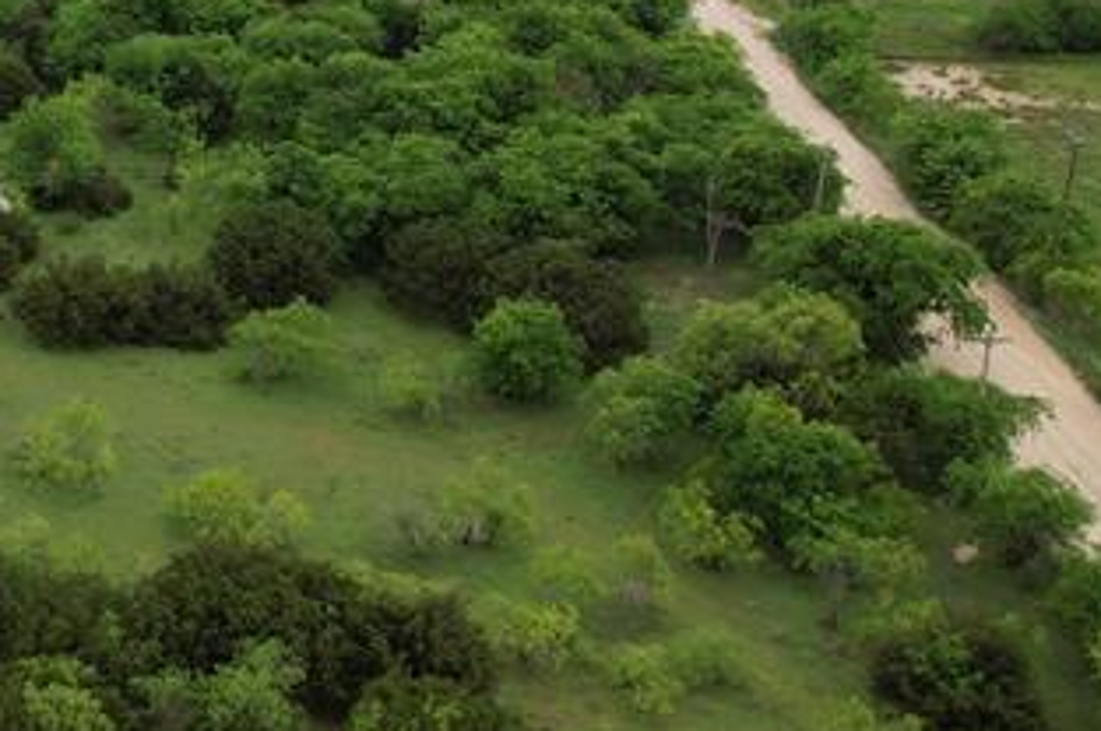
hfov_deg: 24.8
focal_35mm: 72
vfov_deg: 18.6
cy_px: 112
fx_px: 2200
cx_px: -288
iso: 110
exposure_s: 1/80
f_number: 2.8
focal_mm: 8.38
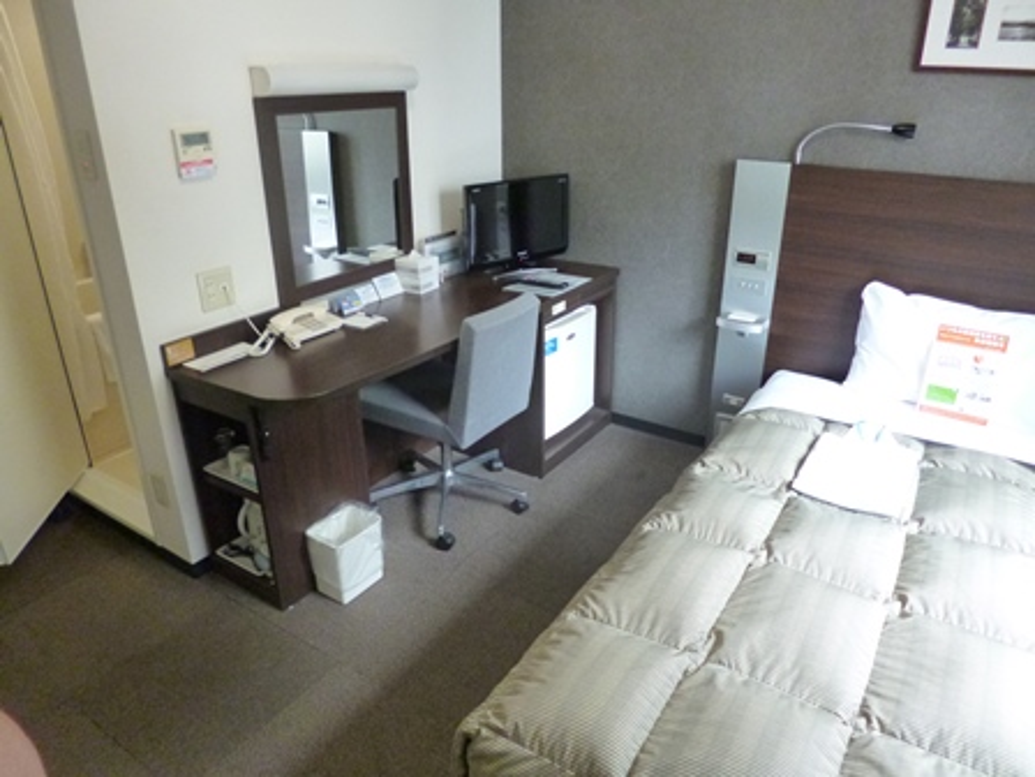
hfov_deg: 71.6
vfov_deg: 56.8
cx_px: 518
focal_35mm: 24
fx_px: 718
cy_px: 388
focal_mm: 4.3
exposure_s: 1/40
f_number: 2.5
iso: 800
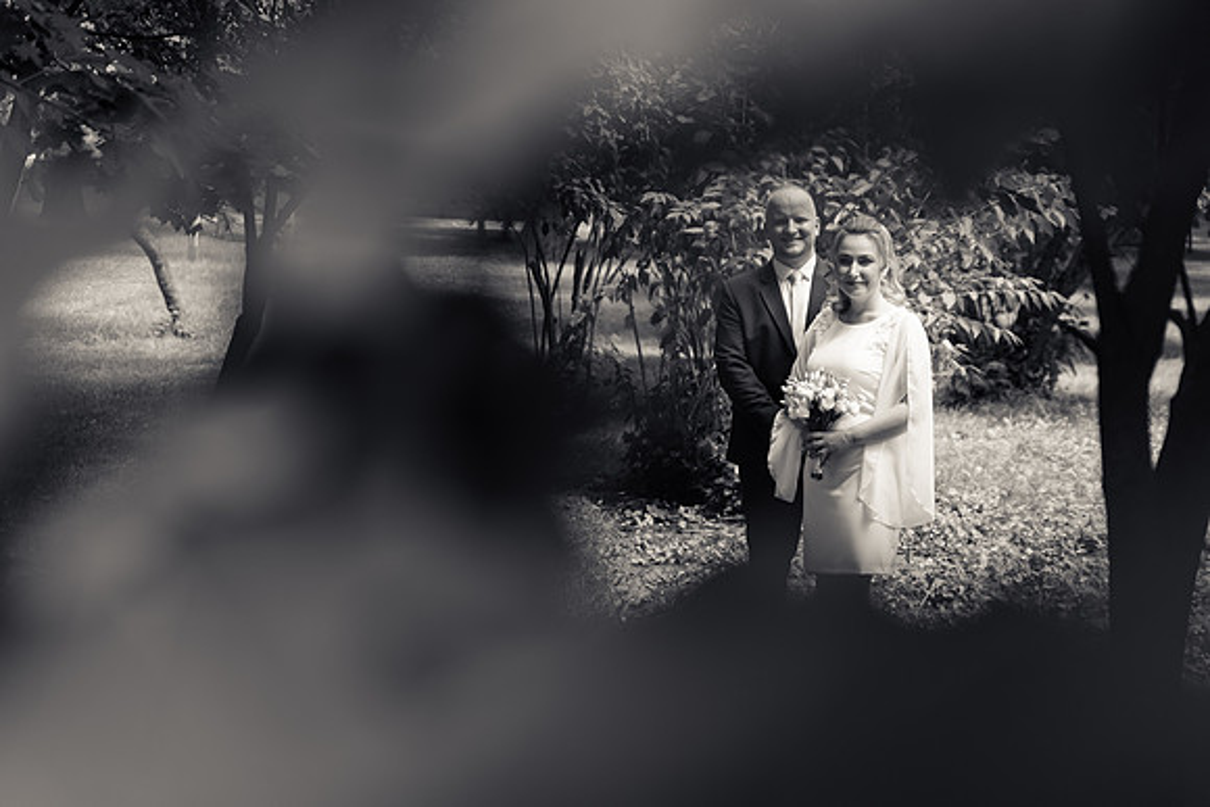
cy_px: 404
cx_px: 605
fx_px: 2353
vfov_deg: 19.5
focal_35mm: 70
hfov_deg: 28.8
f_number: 2.8
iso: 200
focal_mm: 70
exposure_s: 1/640
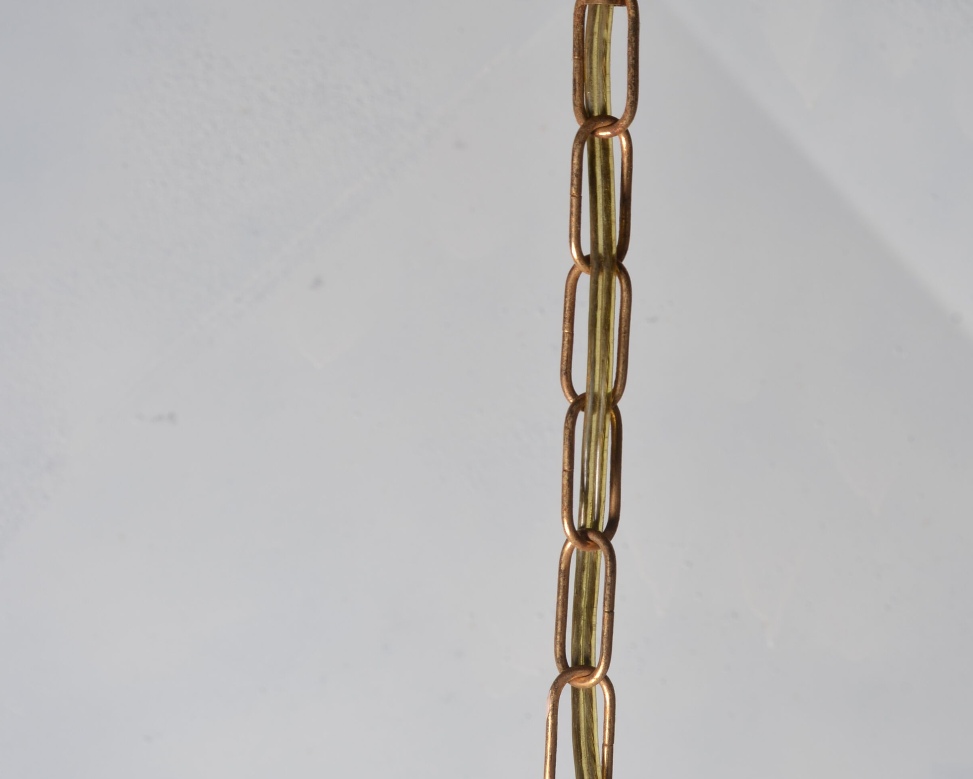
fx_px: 3081
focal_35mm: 107
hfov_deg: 17.9
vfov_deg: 14.4
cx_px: 483
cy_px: 398
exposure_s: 1/125
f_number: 11
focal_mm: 50
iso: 100
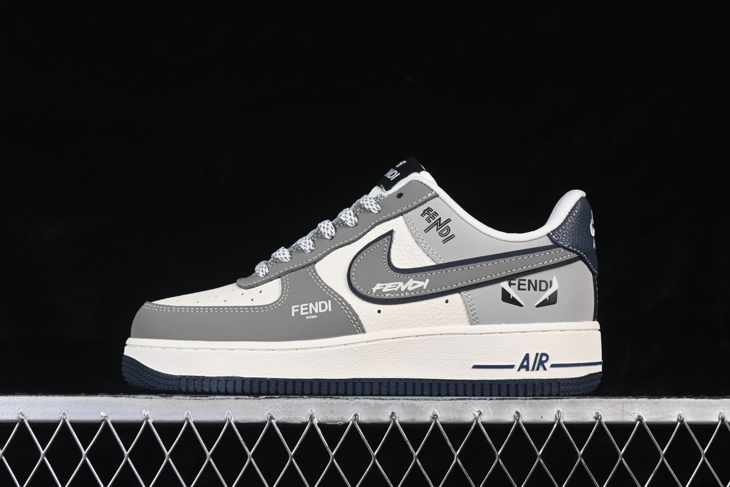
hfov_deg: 26.6
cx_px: 364
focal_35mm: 76
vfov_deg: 18.0
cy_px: 244
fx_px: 1541
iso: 160
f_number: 8
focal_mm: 50
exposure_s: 1/80
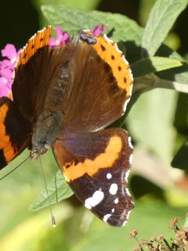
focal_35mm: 758
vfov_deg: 2.6
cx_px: 60
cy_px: 126
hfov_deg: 2.0
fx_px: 5494
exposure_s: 1/100
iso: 125
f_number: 5.6
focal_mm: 101.4
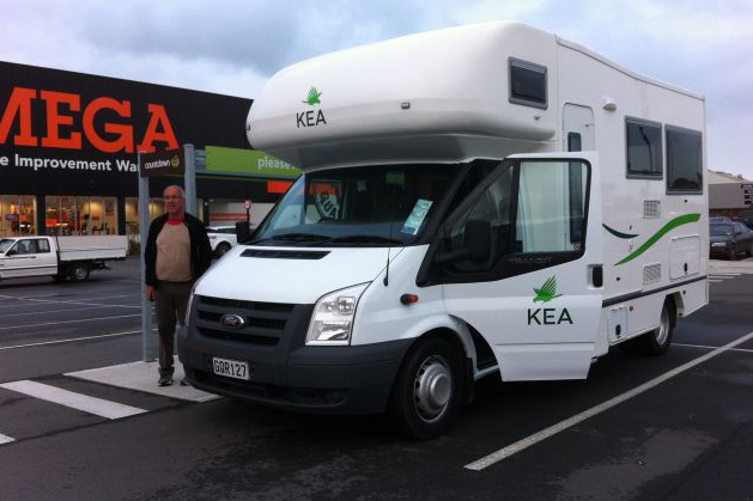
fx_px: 774
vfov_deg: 35.9
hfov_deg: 51.9
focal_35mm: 37
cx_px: 379
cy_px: 242
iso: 100
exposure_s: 1/60
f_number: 2.8
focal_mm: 3.85
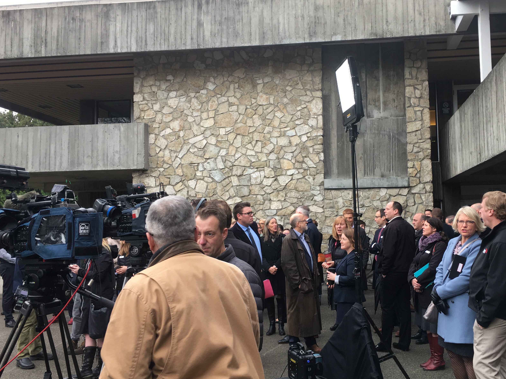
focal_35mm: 37
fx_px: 541
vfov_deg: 38.7
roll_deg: +0.9
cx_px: 303
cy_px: 190
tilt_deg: +4.9
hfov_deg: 49.8
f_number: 2.2
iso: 40
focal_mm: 4.15
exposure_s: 1/120
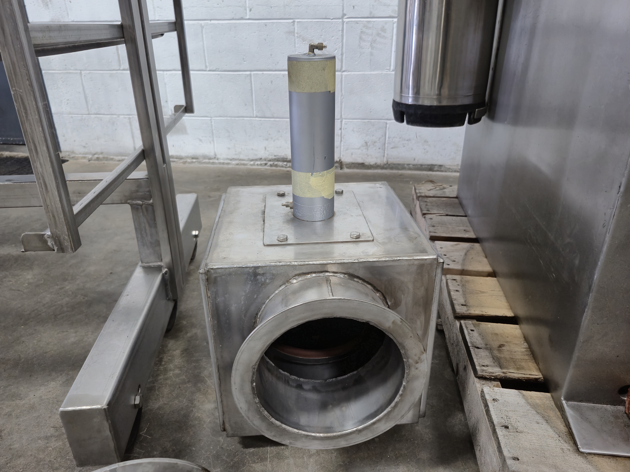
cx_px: 315
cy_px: 236
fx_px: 419
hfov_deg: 73.9
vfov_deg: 58.9
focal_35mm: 23
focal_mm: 5.4
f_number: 1.8
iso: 200
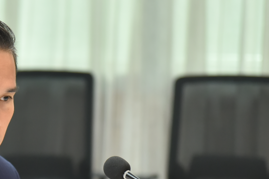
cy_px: 169
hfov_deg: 6.5
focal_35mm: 315
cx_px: 57
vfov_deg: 4.4
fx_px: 2354
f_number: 4
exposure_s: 1/100
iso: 1600
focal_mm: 120
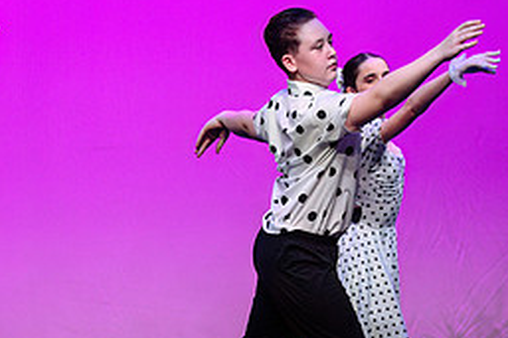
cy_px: 224
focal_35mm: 377
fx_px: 5316
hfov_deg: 5.5
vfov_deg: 3.6
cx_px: 9
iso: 1600
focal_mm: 150
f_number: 2.8
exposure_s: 1/800
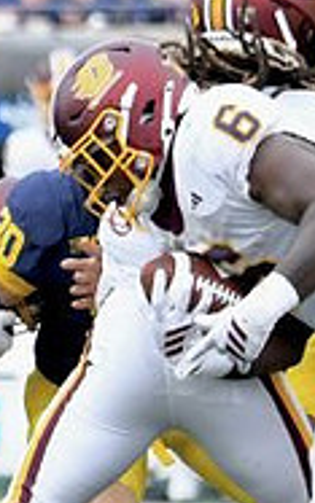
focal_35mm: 1371
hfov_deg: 1.0
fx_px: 18817
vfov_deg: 1.5
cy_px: 291
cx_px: 159
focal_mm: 290
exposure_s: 1/1000
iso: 1250
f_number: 5.6
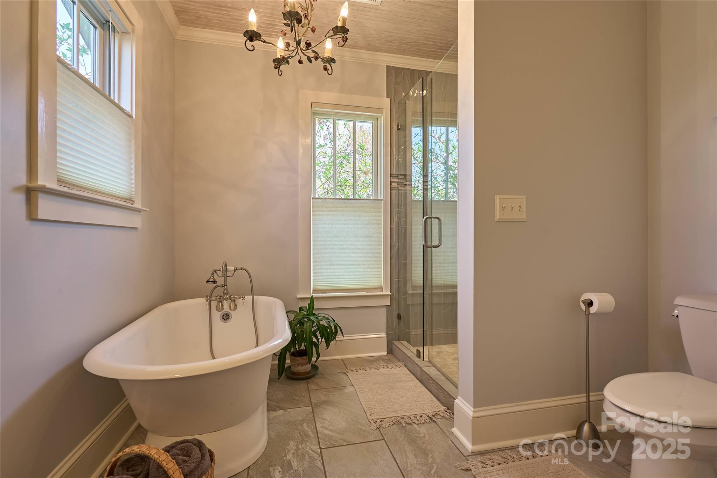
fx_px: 319
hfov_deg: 96.7
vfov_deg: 73.8
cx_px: 358
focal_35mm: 16
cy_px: 239
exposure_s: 1/40
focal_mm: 16
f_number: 8
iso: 800
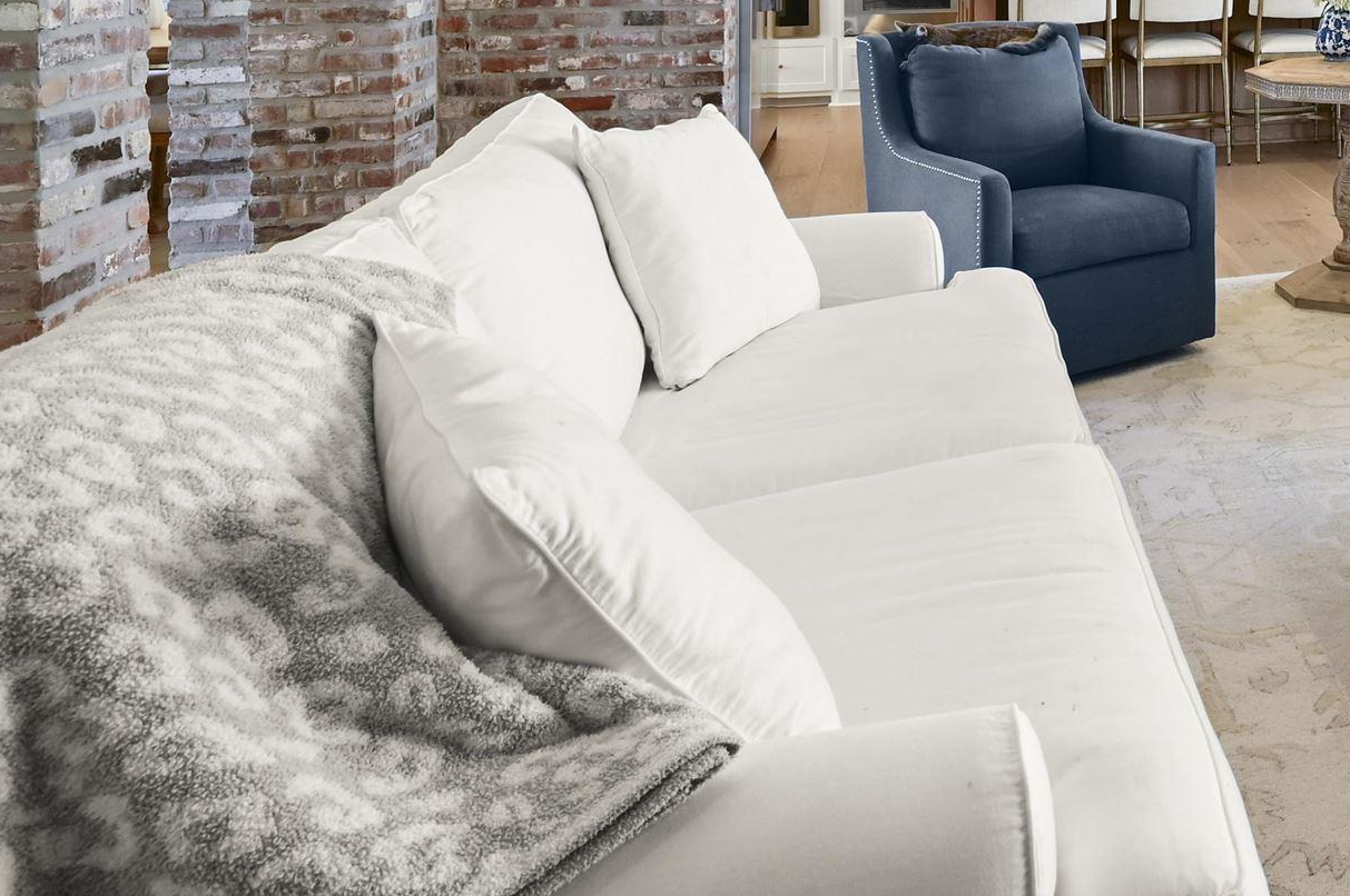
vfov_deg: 30.1
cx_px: 1446
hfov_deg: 40.8
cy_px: -112
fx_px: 1471
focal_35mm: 39
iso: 200
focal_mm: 15.5
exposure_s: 1/5
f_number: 10
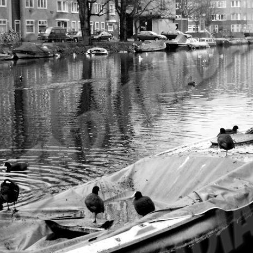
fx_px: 628
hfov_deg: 22.8
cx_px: 116
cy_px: 73
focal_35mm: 76
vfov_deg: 22.6
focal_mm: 8.2
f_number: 3.1
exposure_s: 1/200
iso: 400
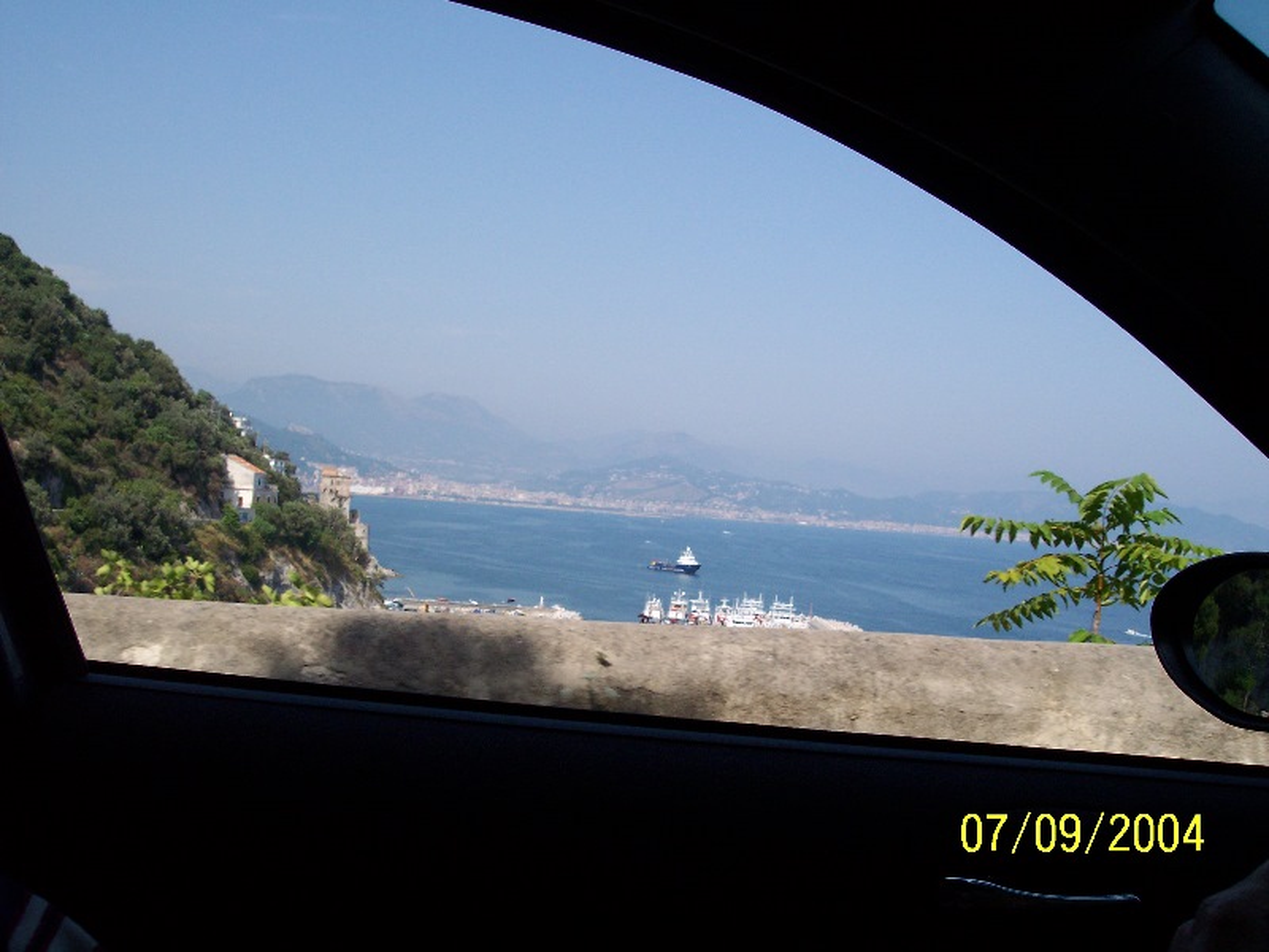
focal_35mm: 38
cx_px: 634
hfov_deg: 49.0
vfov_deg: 37.7
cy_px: 476
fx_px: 1393
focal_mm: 8
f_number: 4.8
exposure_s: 1/700
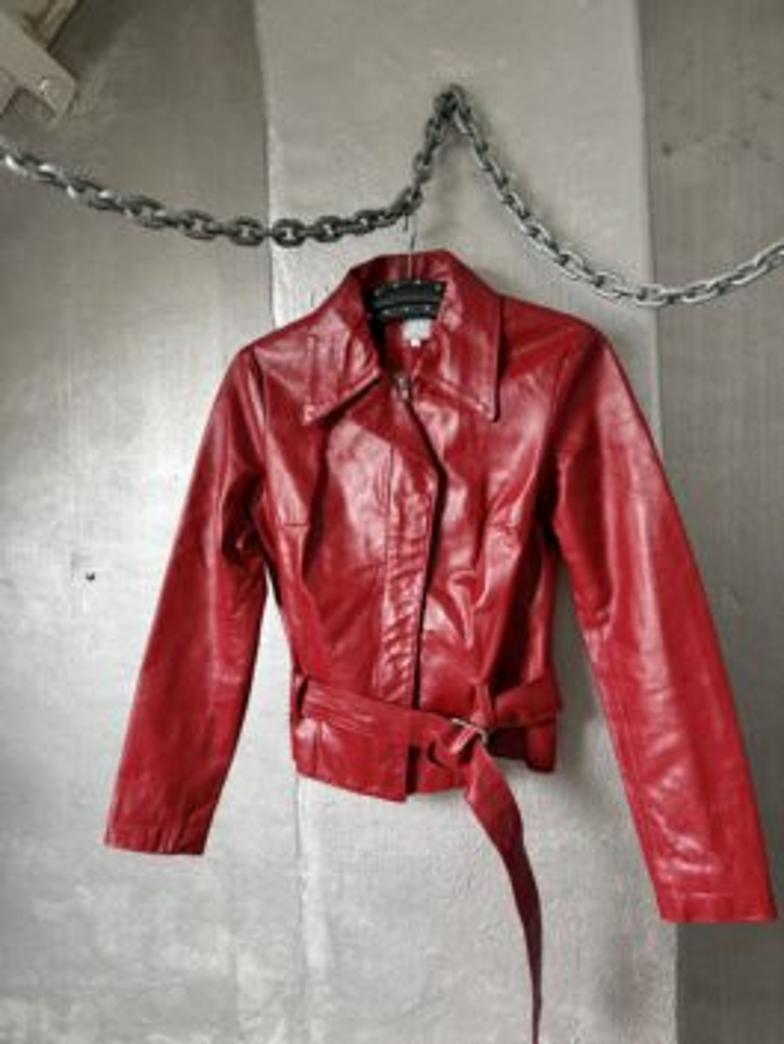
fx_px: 724
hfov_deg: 56.8
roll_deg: +0.7
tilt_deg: -1.5
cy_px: 522
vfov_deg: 71.6
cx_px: 392
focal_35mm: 24
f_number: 1.78
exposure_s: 1/60
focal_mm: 6.76
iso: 400
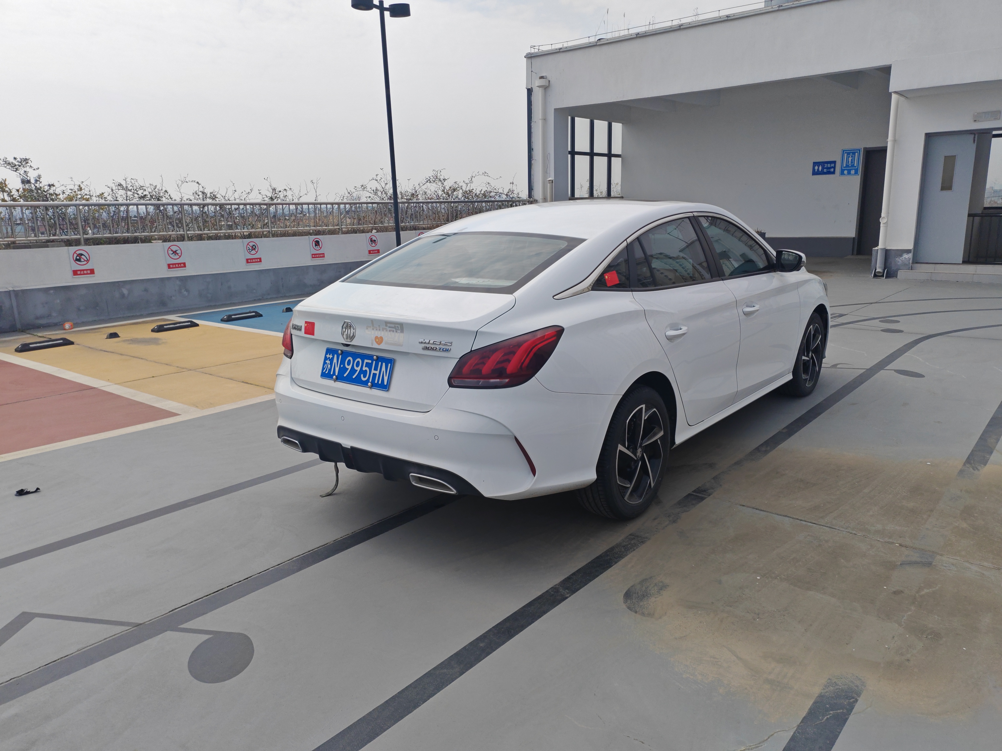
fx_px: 724
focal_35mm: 25
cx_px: 501
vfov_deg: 54.9
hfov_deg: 69.4
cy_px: 376
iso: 50
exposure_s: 1/2500
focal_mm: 5.3
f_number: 1.9
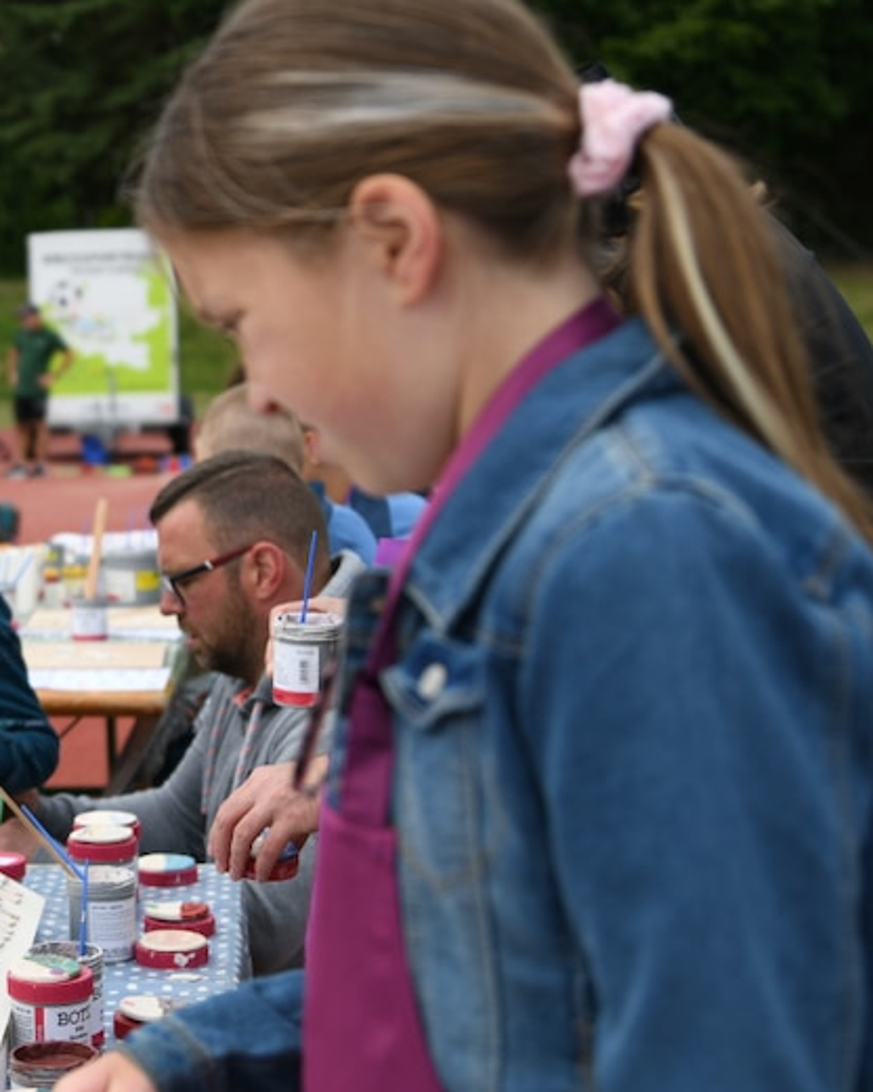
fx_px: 2390
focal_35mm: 74
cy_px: 435
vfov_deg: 25.7
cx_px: -267
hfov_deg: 19.1
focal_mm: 32
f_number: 2.8
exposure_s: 1/1250
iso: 100
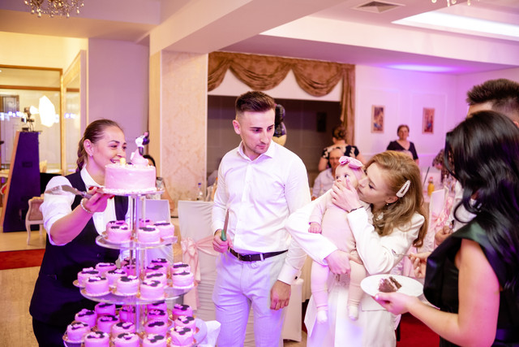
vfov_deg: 37.9
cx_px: 260
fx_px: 505
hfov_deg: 54.4
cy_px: 174
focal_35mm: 35
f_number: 1.4
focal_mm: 23
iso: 800
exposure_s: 1/160
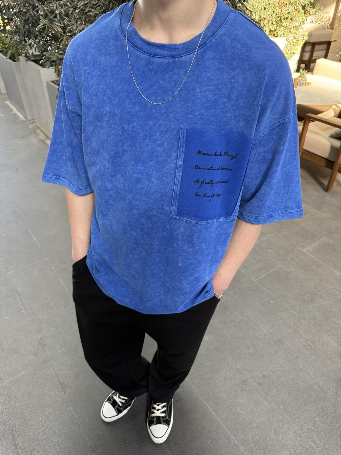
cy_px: 228
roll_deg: -1.0
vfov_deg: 71.6
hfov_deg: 56.8
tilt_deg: -37.6
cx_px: 170
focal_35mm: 24
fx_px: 315
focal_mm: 6.76
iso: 160
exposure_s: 1/121
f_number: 1.78
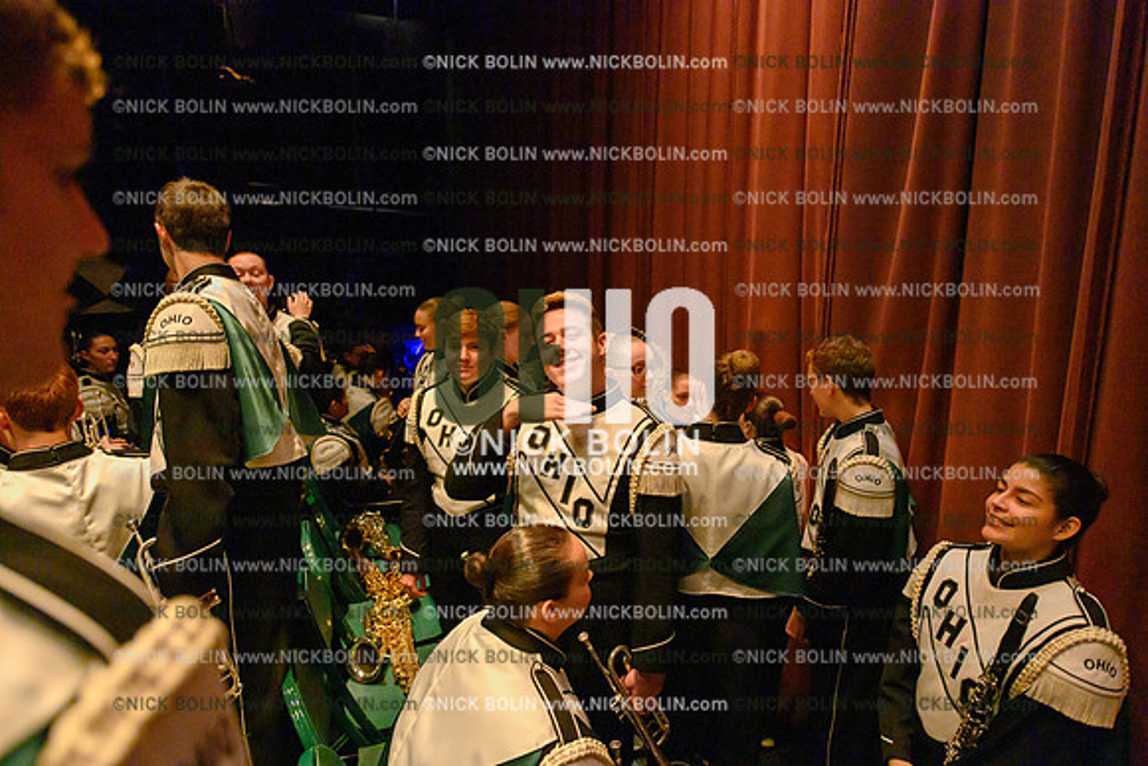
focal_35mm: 22
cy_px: 383
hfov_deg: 78.6
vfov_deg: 57.3
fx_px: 702
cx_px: 574
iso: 25600
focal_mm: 22
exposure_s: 1/320
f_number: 2.8
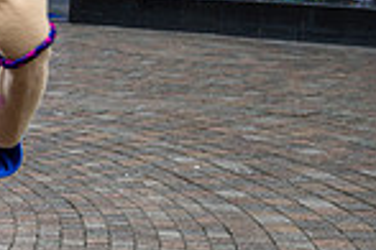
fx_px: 1379
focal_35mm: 132
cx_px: -322
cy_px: 277
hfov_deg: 13.7
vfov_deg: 10.3
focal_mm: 33.5
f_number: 5.6
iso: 500
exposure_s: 1/320
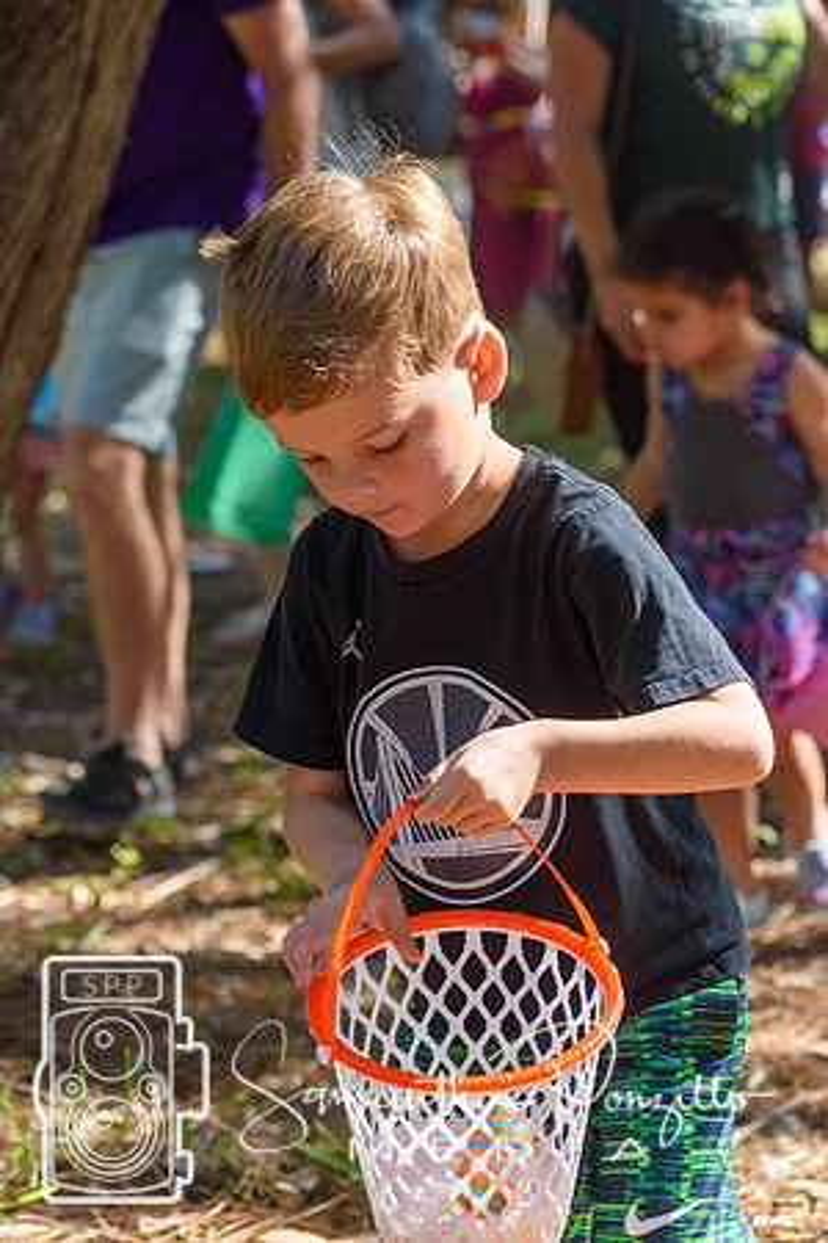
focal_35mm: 138
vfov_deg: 14.9
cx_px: 414
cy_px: 622
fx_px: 4761
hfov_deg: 9.9
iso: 200
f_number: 5.6
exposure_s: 1/500
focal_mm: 92
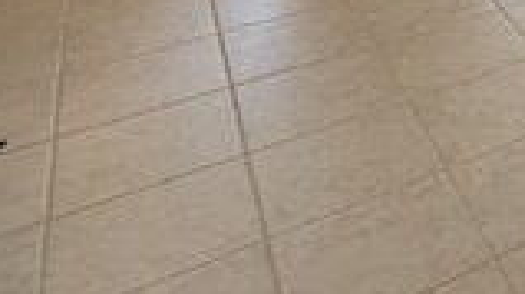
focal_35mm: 64
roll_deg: -1.6
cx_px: 870
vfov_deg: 15.1
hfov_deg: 23.2
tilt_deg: -7.6
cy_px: -301
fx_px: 890
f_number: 2.2
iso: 125
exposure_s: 1/120
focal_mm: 2.22
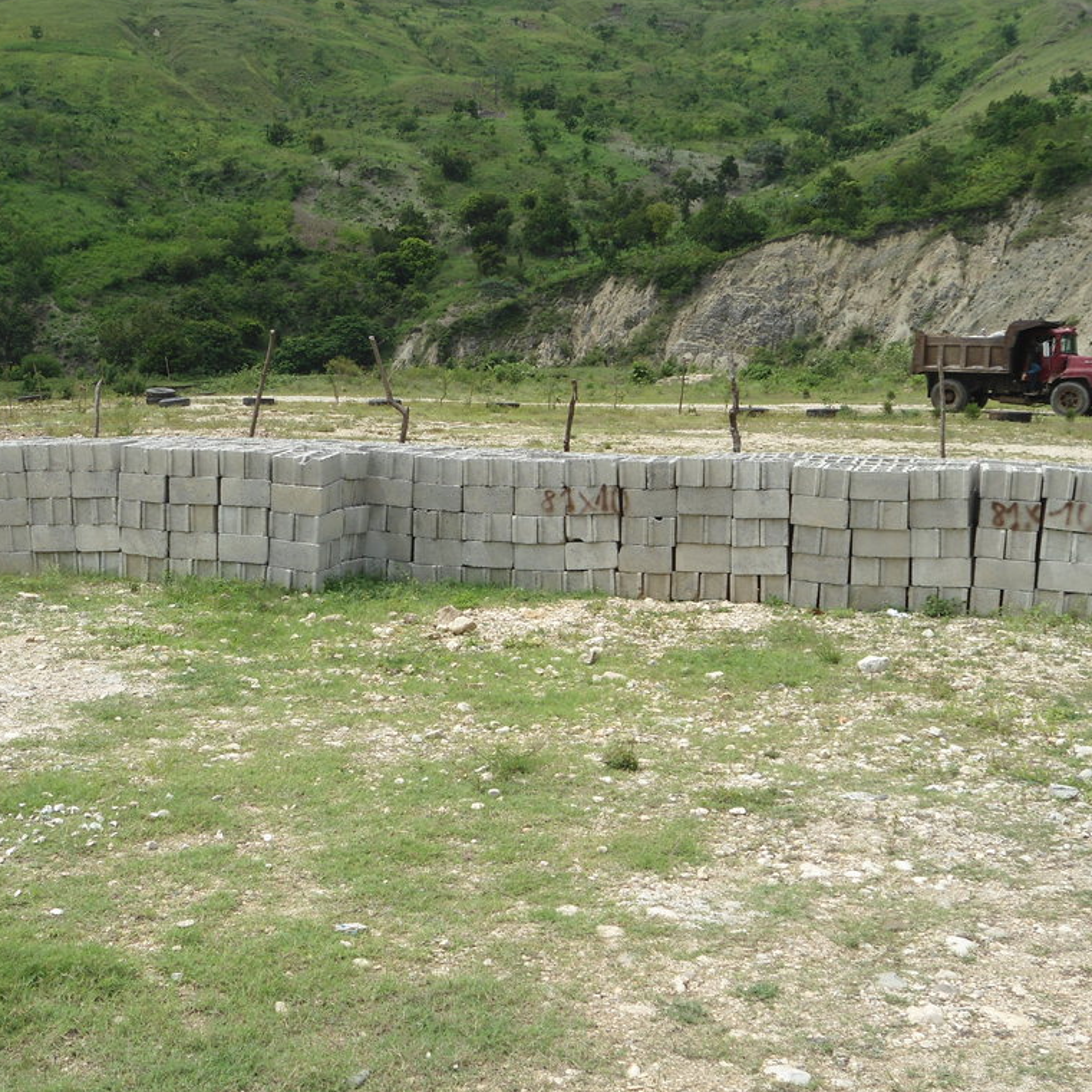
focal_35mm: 44
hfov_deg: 38.3
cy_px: 542
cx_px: 472
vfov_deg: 38.3
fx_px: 1570
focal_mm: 6.7
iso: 80
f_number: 9.2
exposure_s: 1/160
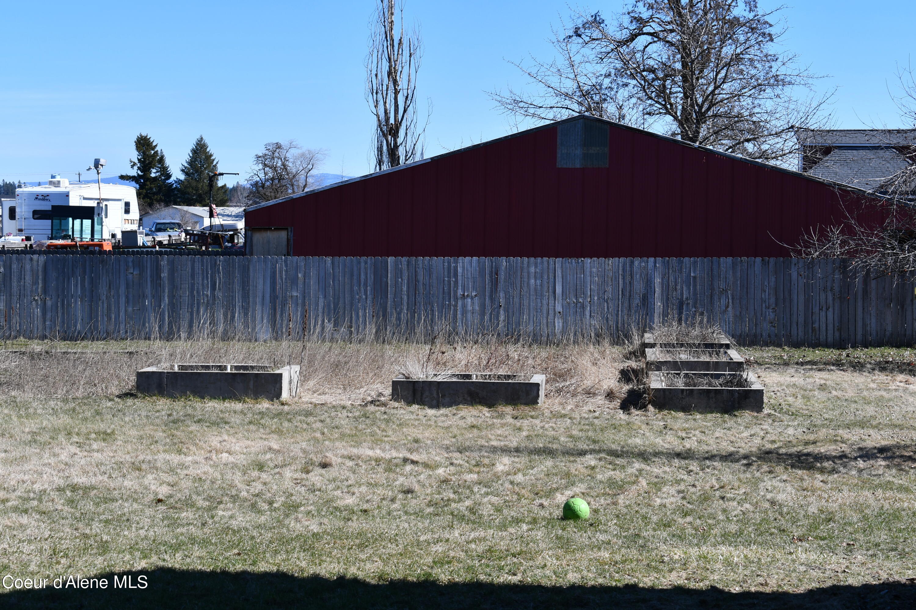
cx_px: 458
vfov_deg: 16.7
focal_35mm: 82
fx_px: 2086
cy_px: 305
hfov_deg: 24.8
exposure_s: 1/320
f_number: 9
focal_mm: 55
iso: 100
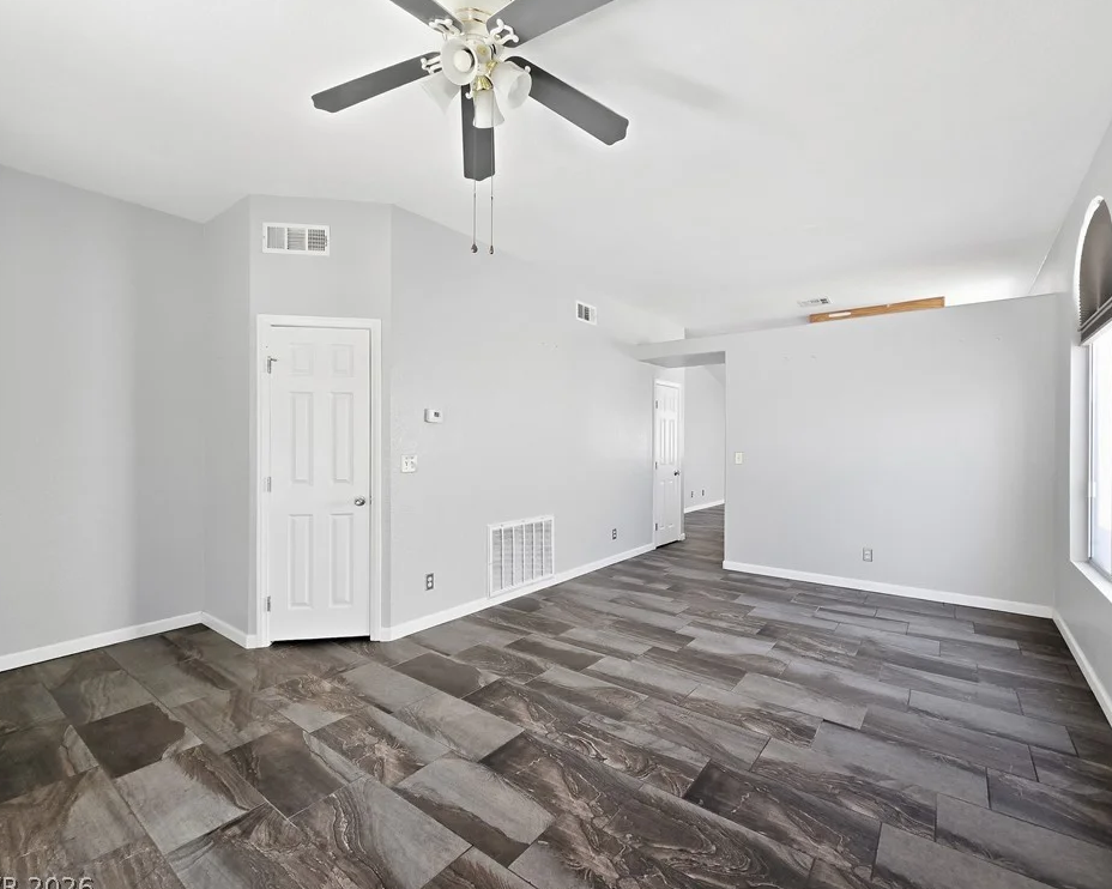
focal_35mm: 14
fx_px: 461
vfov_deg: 88.0
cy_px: 447
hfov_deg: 100.7
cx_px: 576
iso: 80
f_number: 2.2
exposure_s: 1/60
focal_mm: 2.2
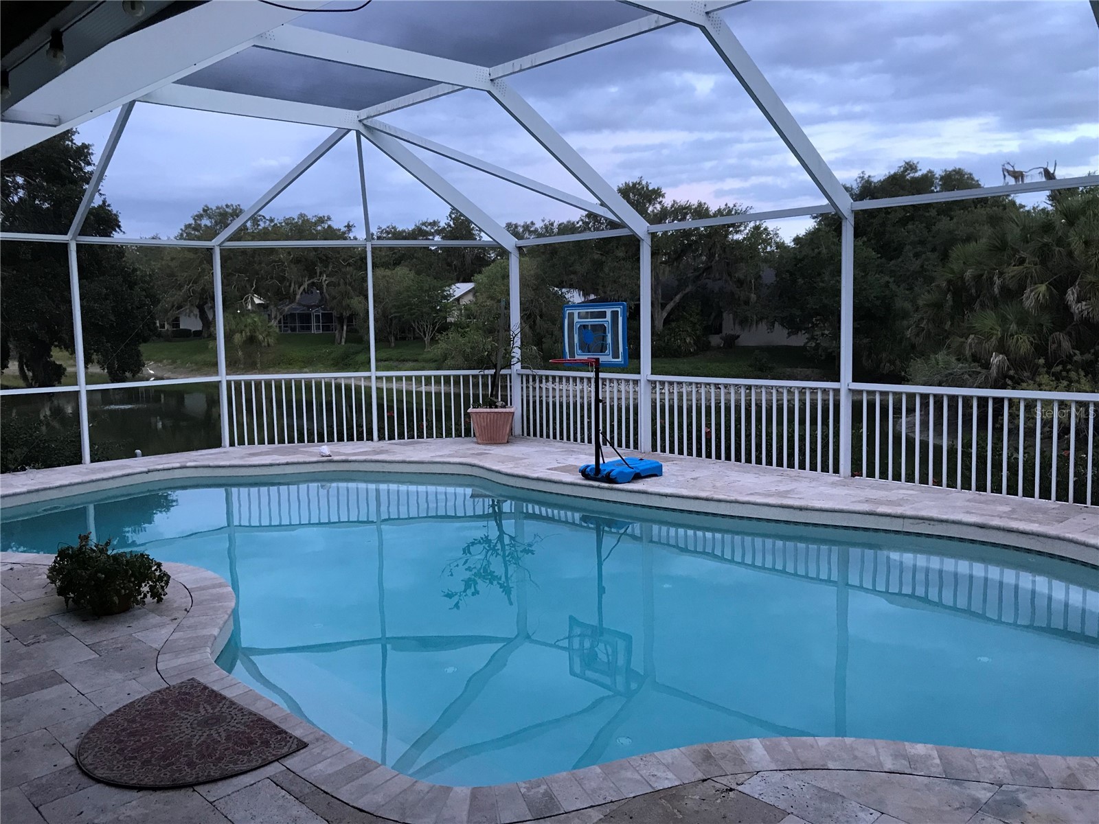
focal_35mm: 28
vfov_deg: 49.7
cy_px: 412
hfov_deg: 63.4
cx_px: 550
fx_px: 889
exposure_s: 1/15
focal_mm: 3.99
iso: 40
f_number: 1.8
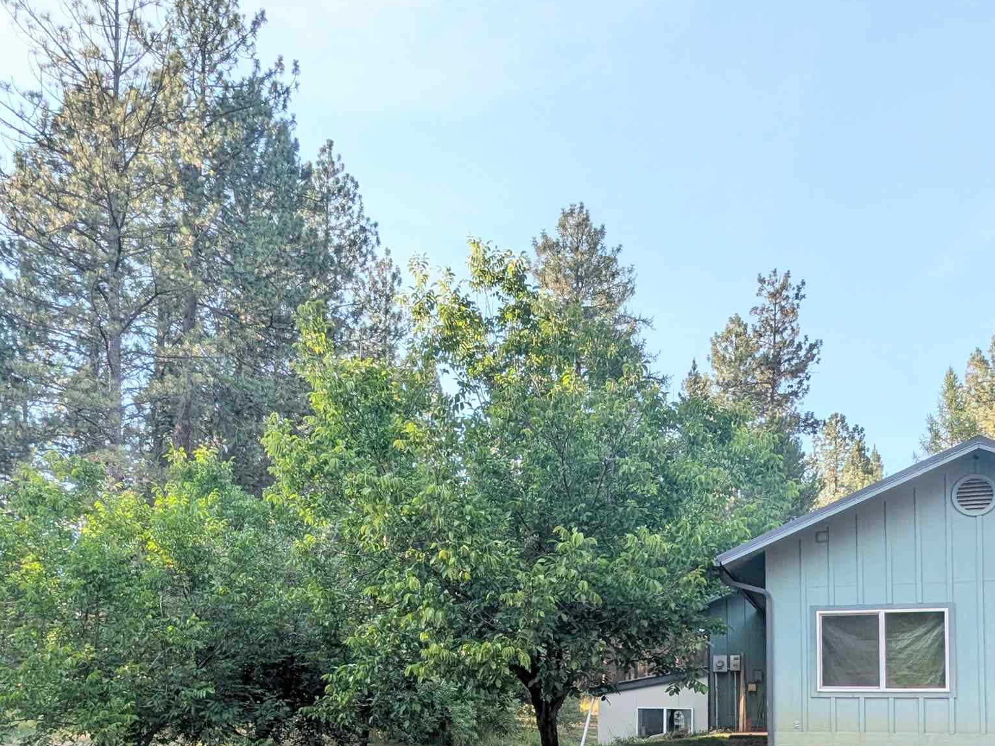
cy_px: 660
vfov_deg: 41.0
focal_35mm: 32
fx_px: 920
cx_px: 514
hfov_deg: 56.8
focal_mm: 2.35
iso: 48
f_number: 2.2
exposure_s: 1/454
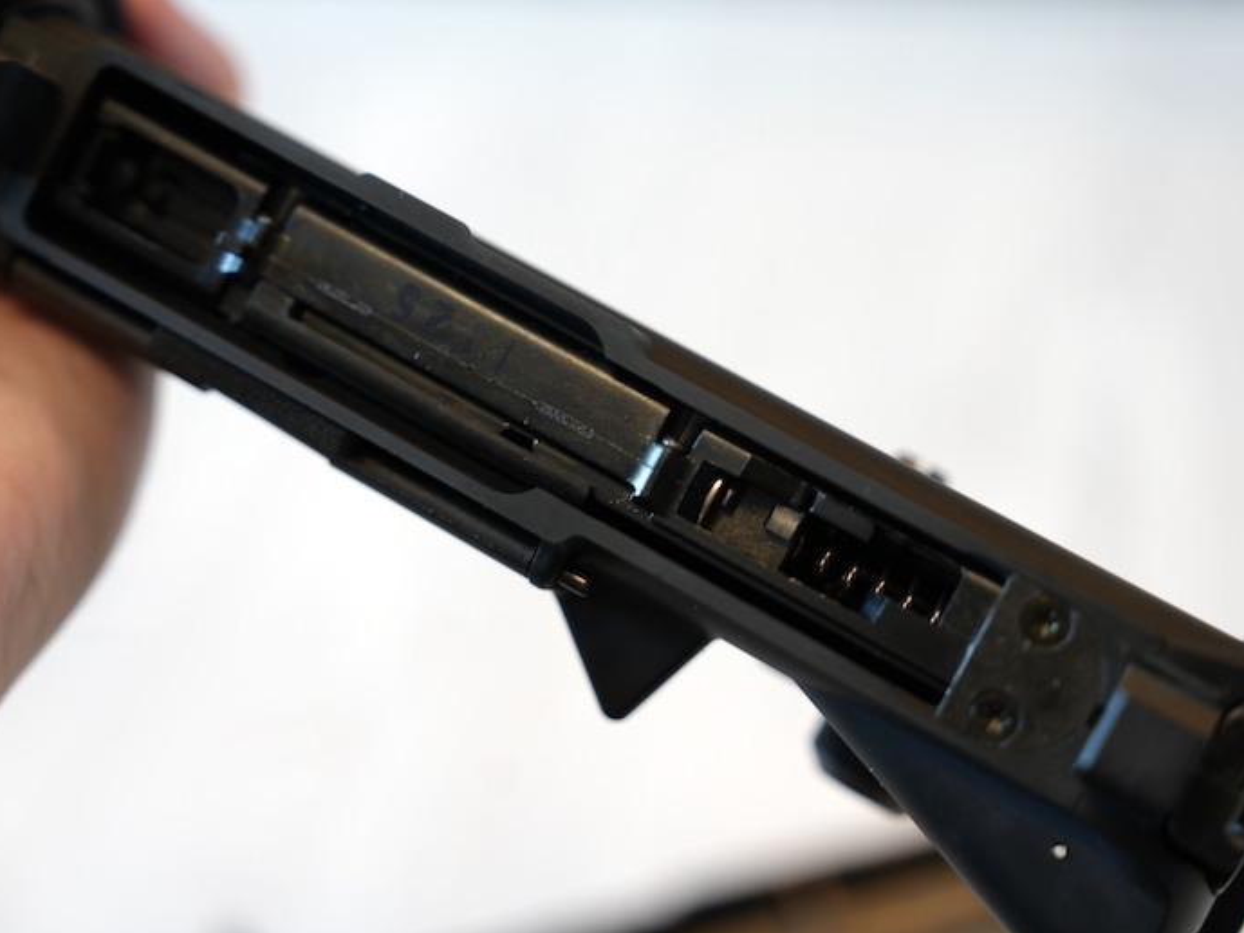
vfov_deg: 23.7
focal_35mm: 62
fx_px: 2228
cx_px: 664
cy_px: 467
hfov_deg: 31.2
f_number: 2.8
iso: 200
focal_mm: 57
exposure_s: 1/8
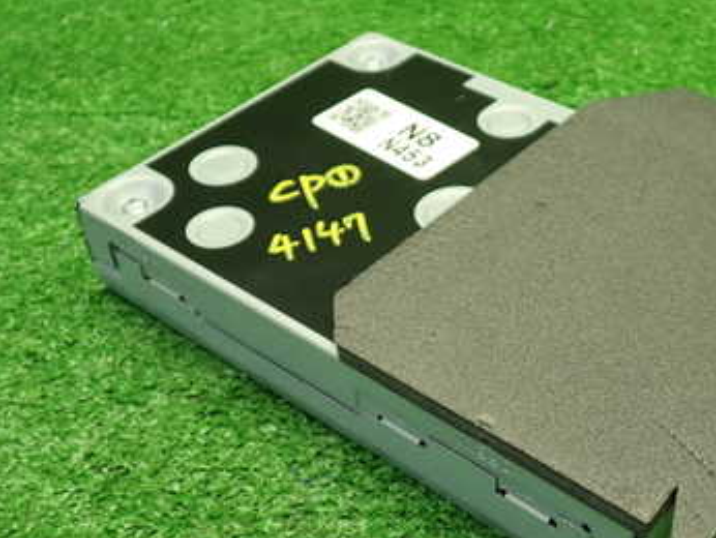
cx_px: 513
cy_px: 315
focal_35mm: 52
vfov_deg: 28.0
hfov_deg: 36.2
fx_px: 1076
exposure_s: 1/40
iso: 200
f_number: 2.3
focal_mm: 5.4
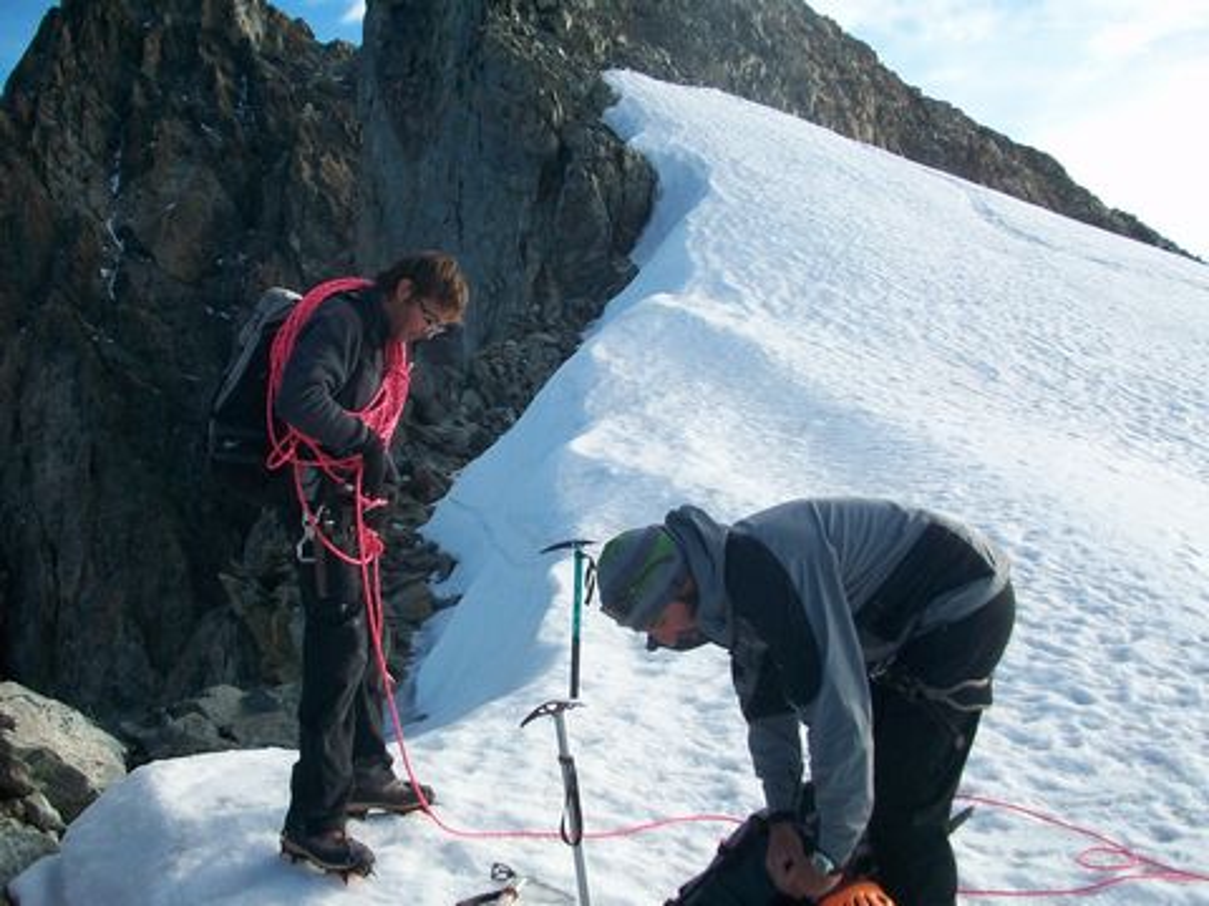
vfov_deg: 41.8
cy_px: 453
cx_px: 604
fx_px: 1187
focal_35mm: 34
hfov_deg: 54.0
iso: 80
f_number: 2.8
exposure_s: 1/500
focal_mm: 5.7
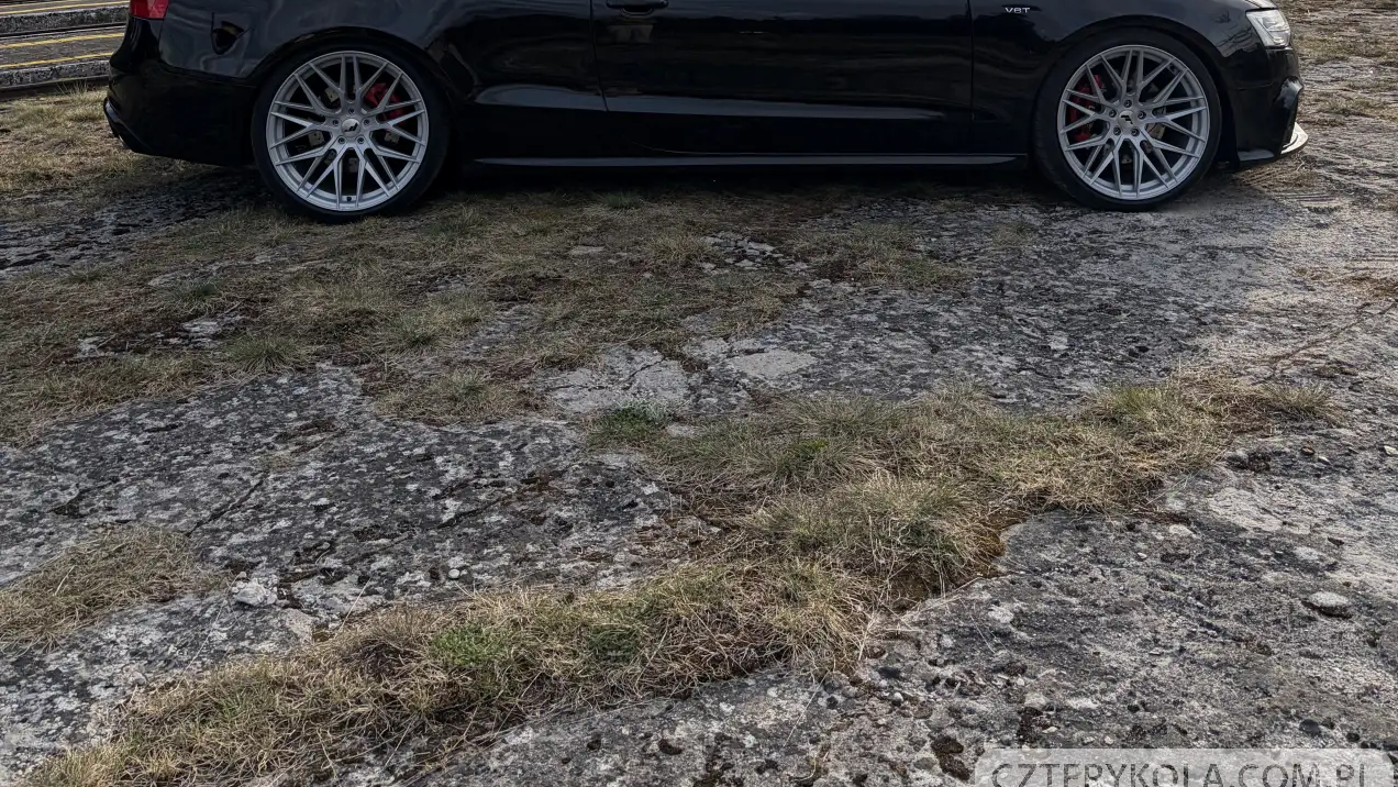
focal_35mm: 38
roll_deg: +2.3
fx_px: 1409
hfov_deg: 52.8
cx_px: 702
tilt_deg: -0.3
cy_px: -113
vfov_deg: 28.0
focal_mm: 5.96
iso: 50
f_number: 1.6
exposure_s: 1/3125
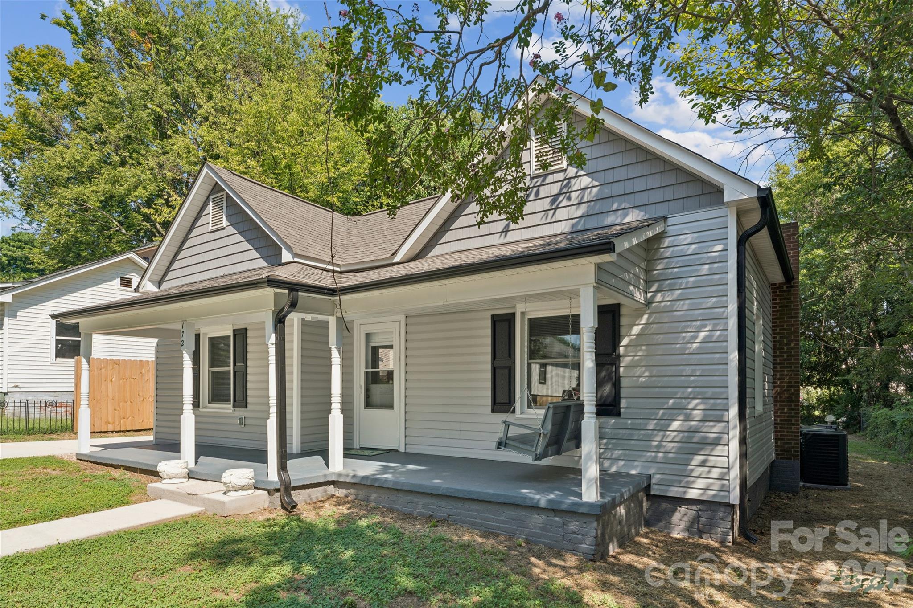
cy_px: 304
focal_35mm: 20
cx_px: 456
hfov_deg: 84.3
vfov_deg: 62.2
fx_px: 505
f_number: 13
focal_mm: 19.9
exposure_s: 1/60
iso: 200
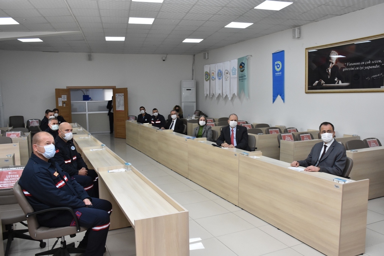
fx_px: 320
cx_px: 192
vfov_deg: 43.6
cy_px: 128
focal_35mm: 30
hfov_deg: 61.9
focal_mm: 20
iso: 1600
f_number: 5.6
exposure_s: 1/160
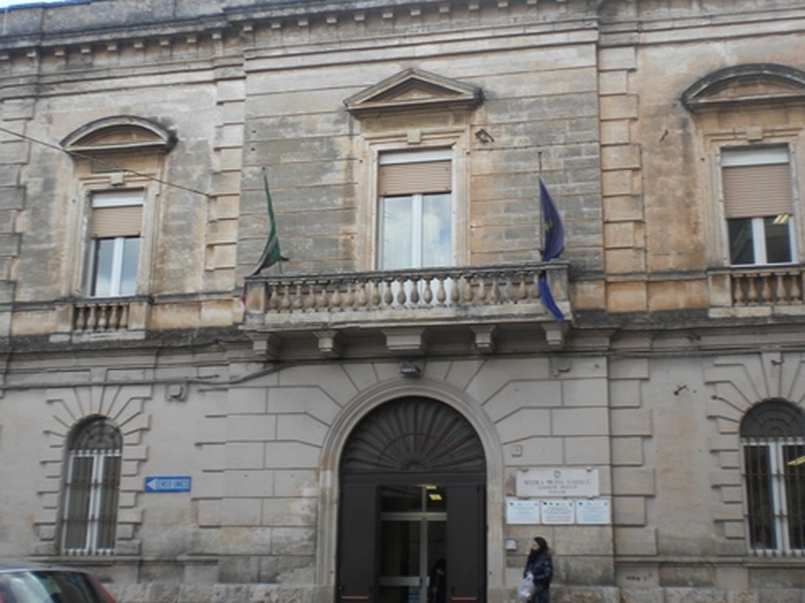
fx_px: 1046
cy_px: 288
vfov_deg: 32.2
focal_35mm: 45
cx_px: 433
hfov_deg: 42.1
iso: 80
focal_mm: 6.3
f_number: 4.6
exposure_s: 1/150
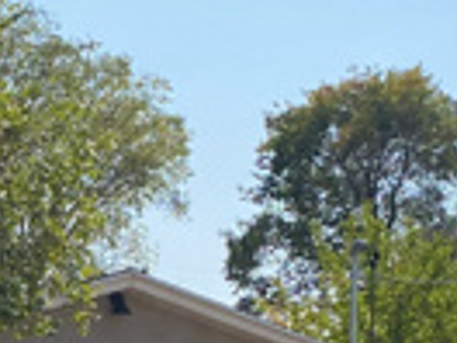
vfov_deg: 11.5
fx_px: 1663
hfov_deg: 15.3
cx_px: -31
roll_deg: -0.4
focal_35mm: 126
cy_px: 437
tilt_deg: +0.3
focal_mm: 4.25
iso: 32
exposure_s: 1/3984
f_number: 1.8
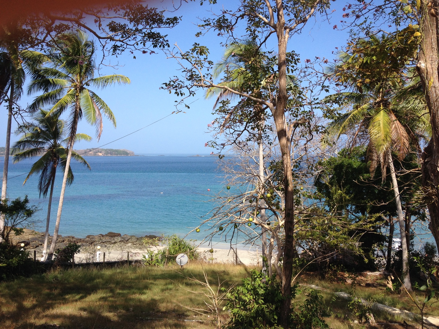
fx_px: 444
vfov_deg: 40.7
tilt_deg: -4.7
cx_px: 220
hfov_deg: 52.6
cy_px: 164
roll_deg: +0.2
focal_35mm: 35
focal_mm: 4.28
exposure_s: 1/1453
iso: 50
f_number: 2.4
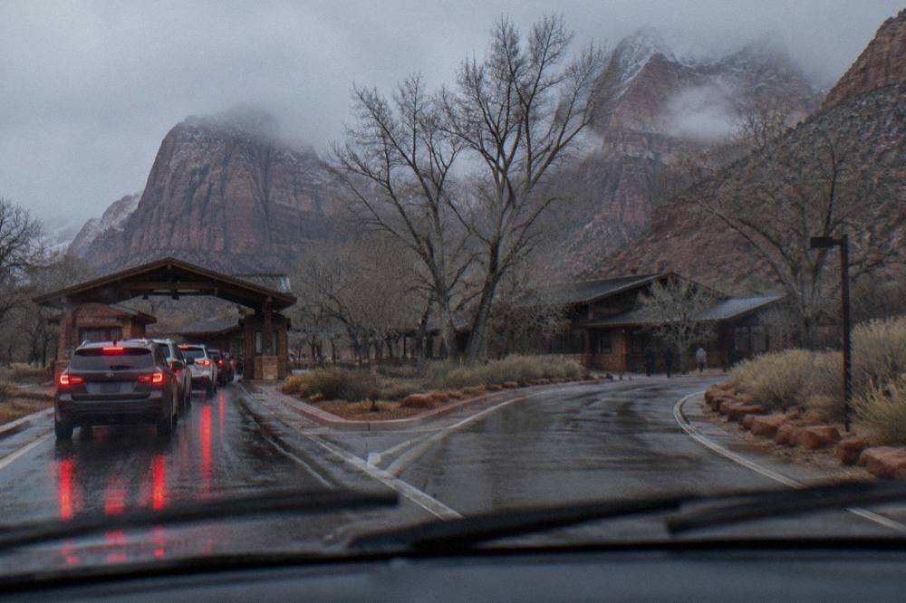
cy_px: 302
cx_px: 453
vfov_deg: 37.8
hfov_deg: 54.5
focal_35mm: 35
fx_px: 880
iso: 320
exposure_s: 1/500
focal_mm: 35
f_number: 7.1
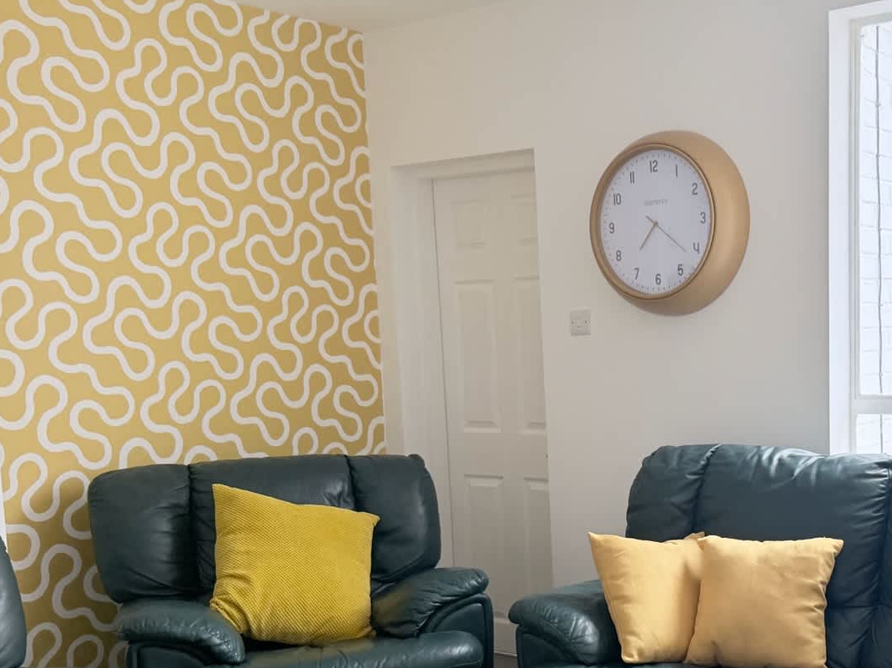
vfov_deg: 31.1
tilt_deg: -4.9
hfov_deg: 39.9
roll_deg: +1.7
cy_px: 473
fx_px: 1185
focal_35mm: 46
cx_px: 684
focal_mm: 6.8
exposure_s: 1/181
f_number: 1.8
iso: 100
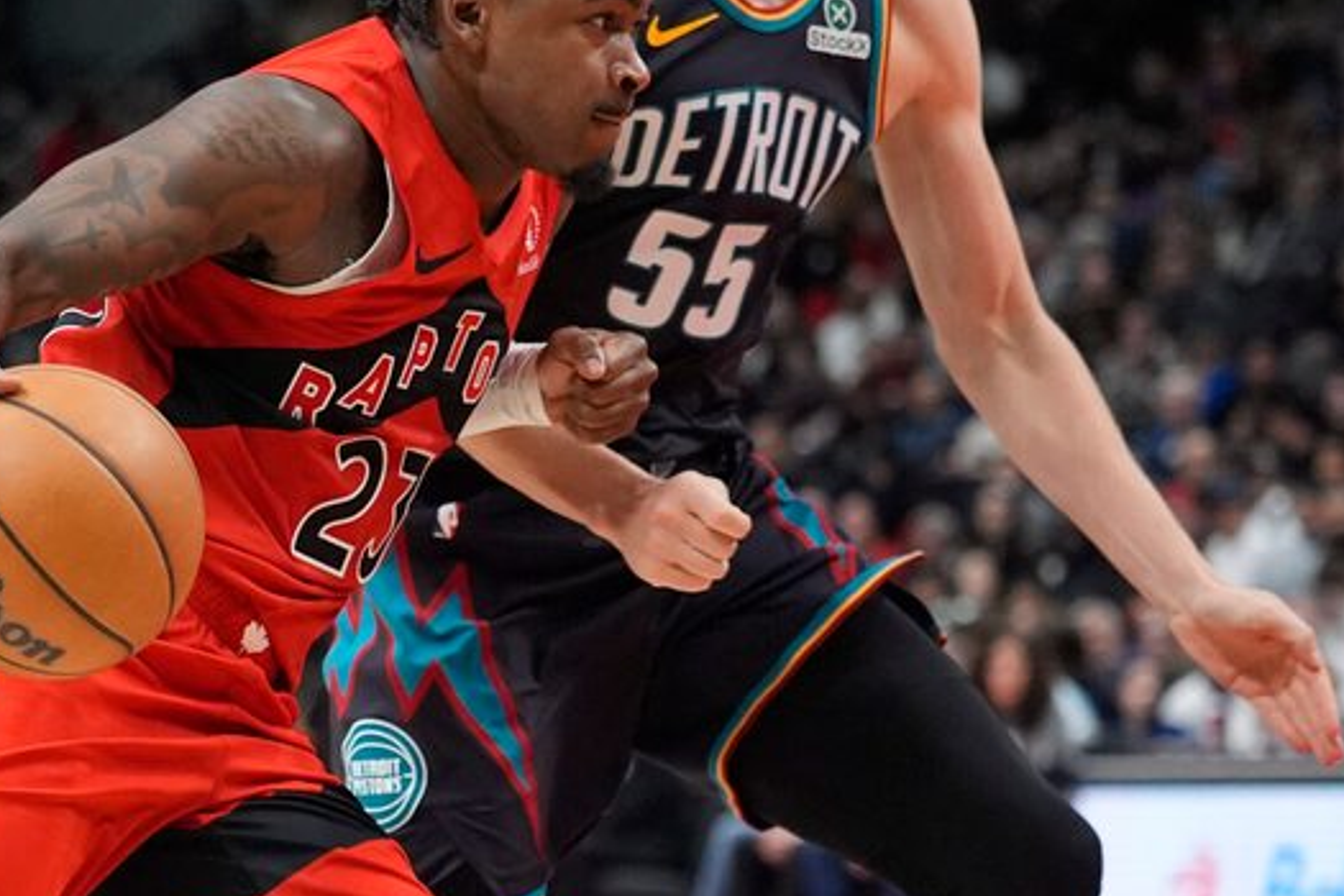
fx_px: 6906
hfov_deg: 11.1
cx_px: 312
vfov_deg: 7.4
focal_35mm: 185
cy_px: 635
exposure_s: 1/1600
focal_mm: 81
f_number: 2.8
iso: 3200
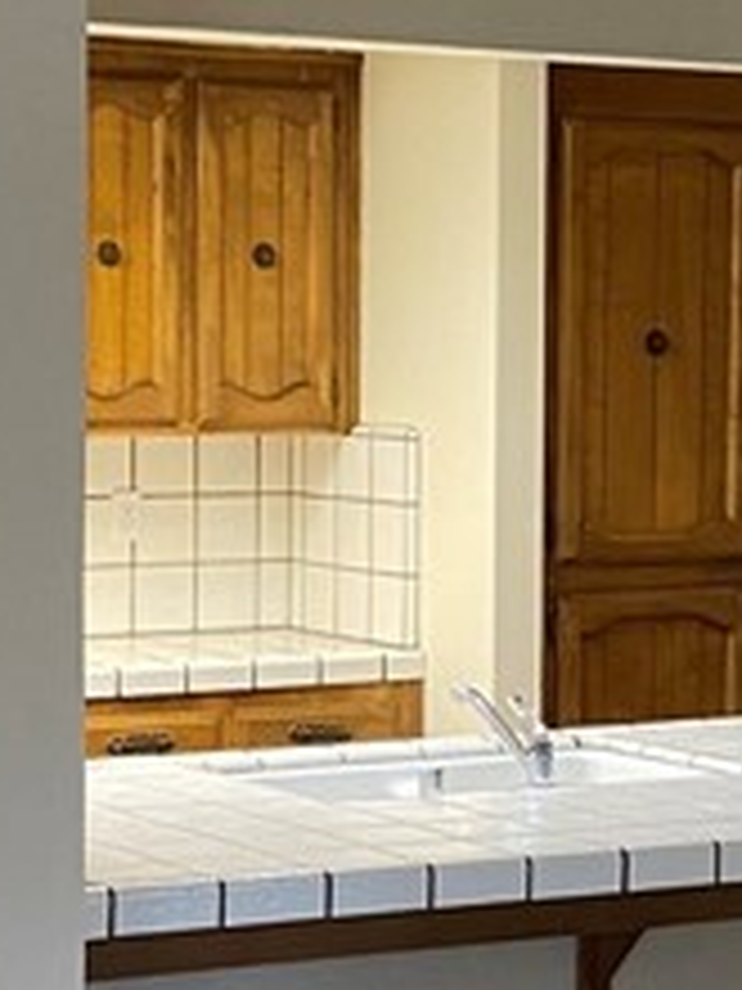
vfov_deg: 16.3
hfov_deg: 12.2
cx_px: 513
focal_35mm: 121
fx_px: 3458
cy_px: 486
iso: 250
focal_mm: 4.25
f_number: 1.8
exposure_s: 1/60
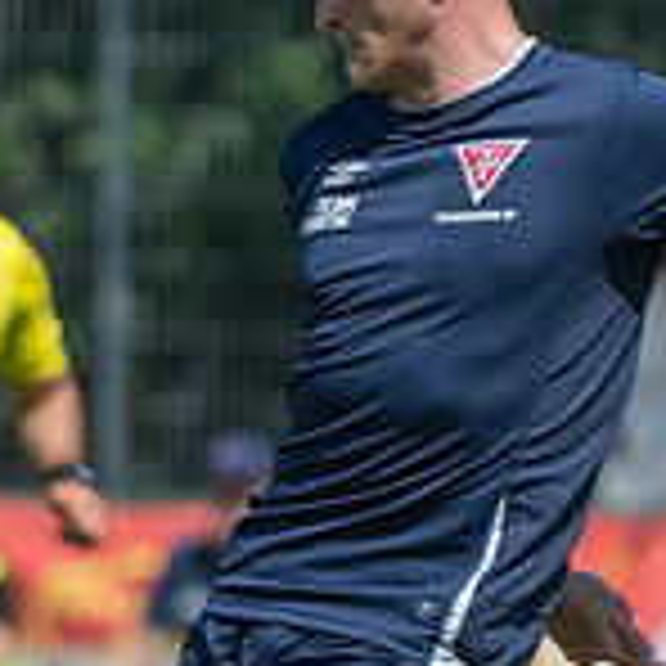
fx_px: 30975
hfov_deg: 1.2
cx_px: -838
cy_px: 379
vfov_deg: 1.2
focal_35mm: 1423
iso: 160
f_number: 3.2
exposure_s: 1/2000
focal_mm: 200
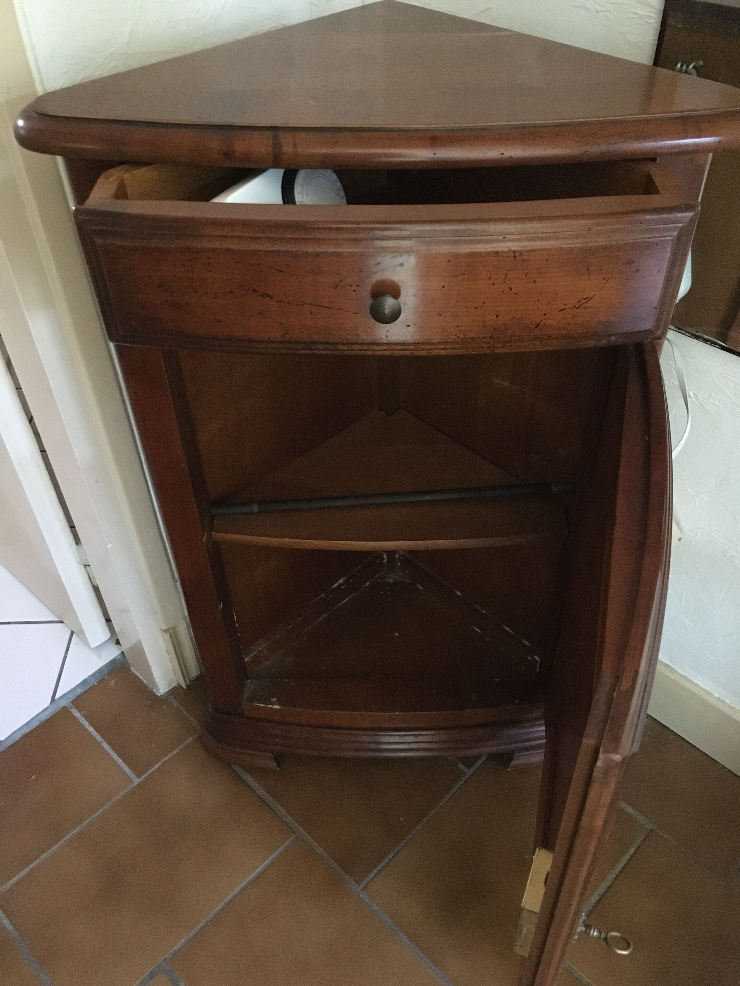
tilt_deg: -42.8
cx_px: 370
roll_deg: +1.5
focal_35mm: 29
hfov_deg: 48.2
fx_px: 827
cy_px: 493
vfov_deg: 61.7
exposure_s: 1/17
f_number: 2.2
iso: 400
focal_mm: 4.15
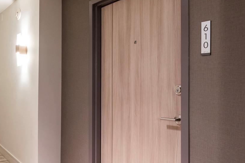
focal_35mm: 34
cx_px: 54
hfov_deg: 52.7
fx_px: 231
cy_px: 84
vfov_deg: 38.8
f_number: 7.1
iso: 200
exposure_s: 1
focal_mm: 11
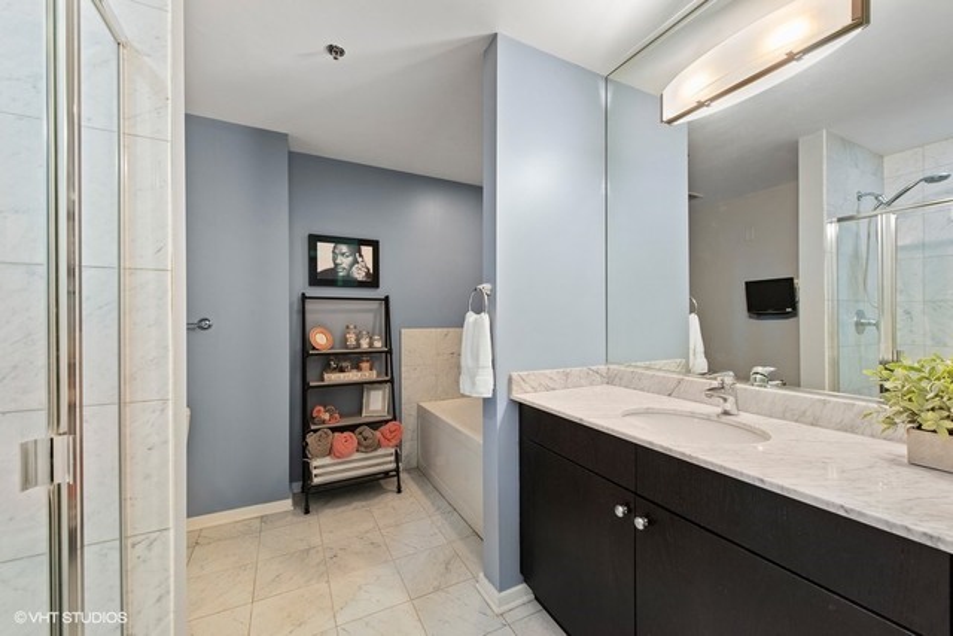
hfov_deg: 104.2
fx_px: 371
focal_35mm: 14
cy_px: 318
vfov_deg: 81.2
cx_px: 476
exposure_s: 1/1.67
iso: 320
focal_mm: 14
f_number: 8
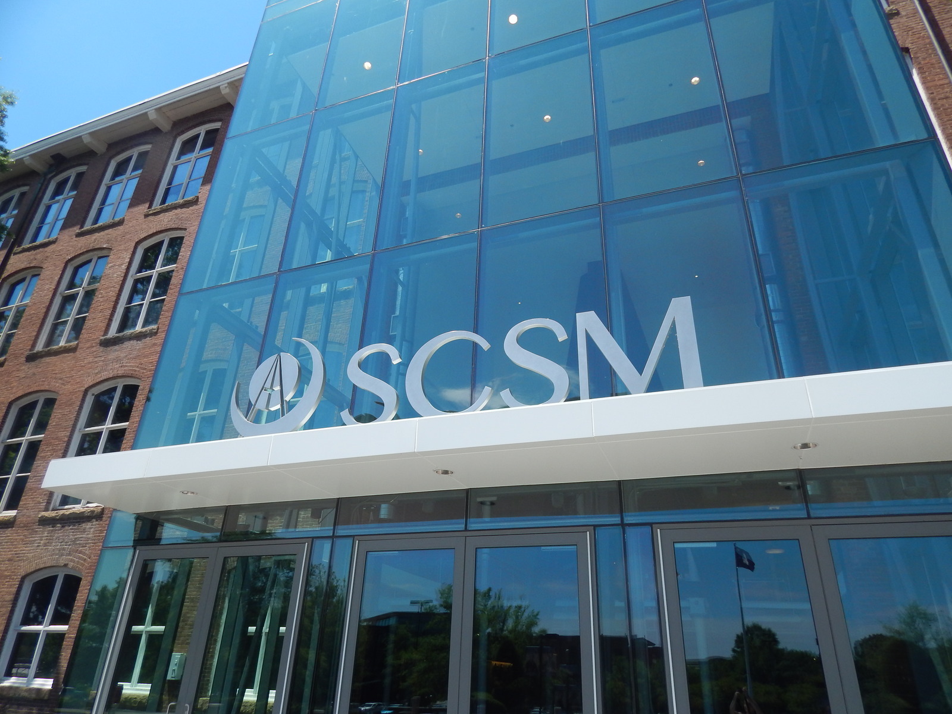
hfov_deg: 73.9
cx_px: 476
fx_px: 633
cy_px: 357
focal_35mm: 23
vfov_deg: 58.9
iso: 125
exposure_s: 1/400
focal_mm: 4
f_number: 6
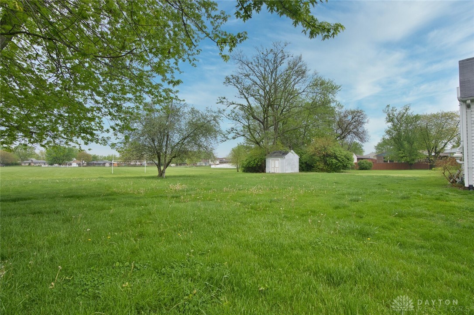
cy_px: 158
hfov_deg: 96.8
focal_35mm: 16
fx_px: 211
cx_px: 237
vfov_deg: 73.7
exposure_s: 1/160
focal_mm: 16
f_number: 10
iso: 100
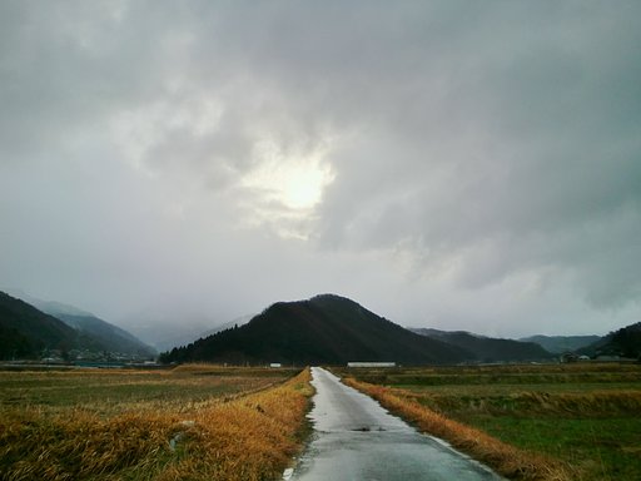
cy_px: 240
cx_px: 320
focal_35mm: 28
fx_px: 518
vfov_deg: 49.7
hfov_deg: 63.4
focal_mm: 4.65
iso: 64
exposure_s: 1/500
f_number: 2.6
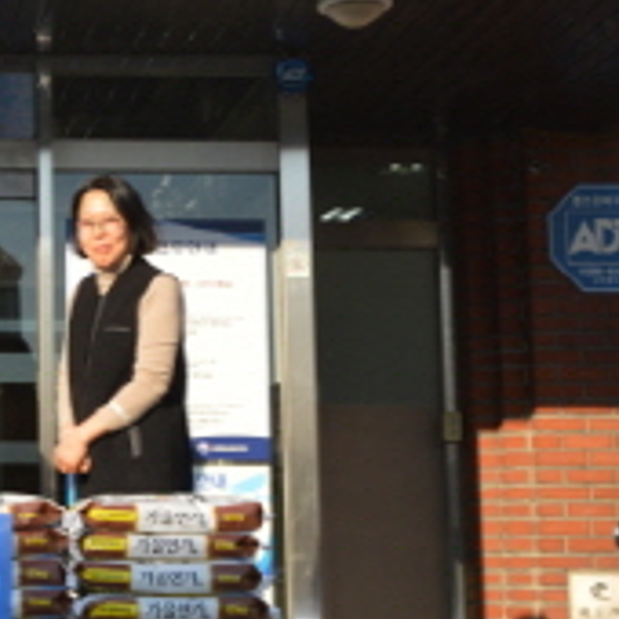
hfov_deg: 14.6
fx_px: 2276
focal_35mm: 112
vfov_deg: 15.5
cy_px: 222
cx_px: -262
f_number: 7.1
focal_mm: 25
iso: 100
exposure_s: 1/200
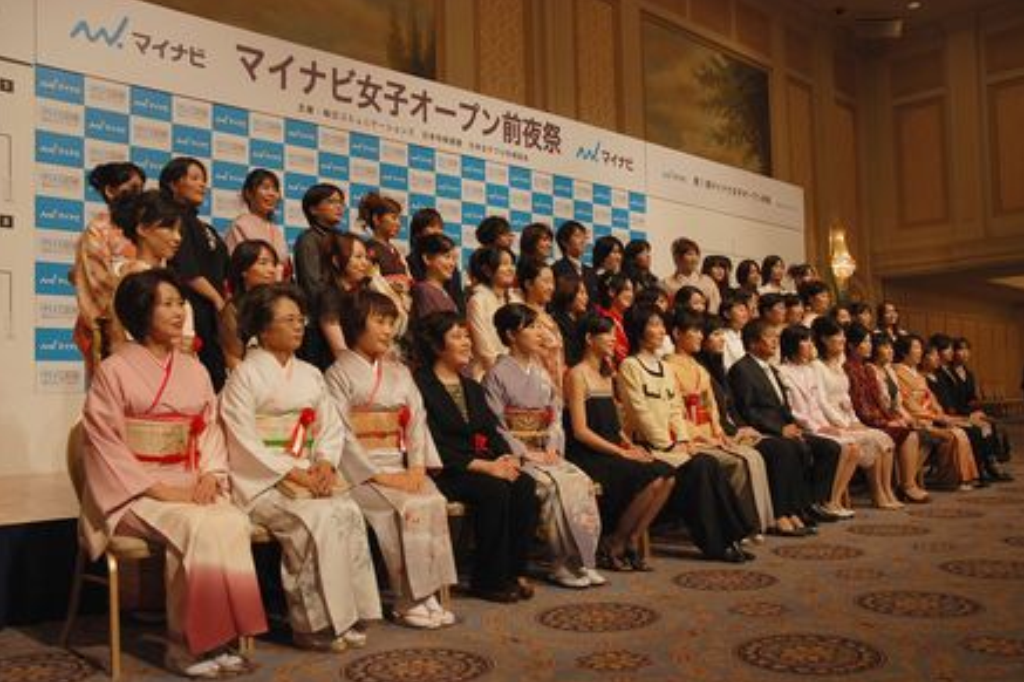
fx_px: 967
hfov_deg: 55.8
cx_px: 520
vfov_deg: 38.9
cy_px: 346
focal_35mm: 34
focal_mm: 22
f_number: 4
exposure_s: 1/60
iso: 200
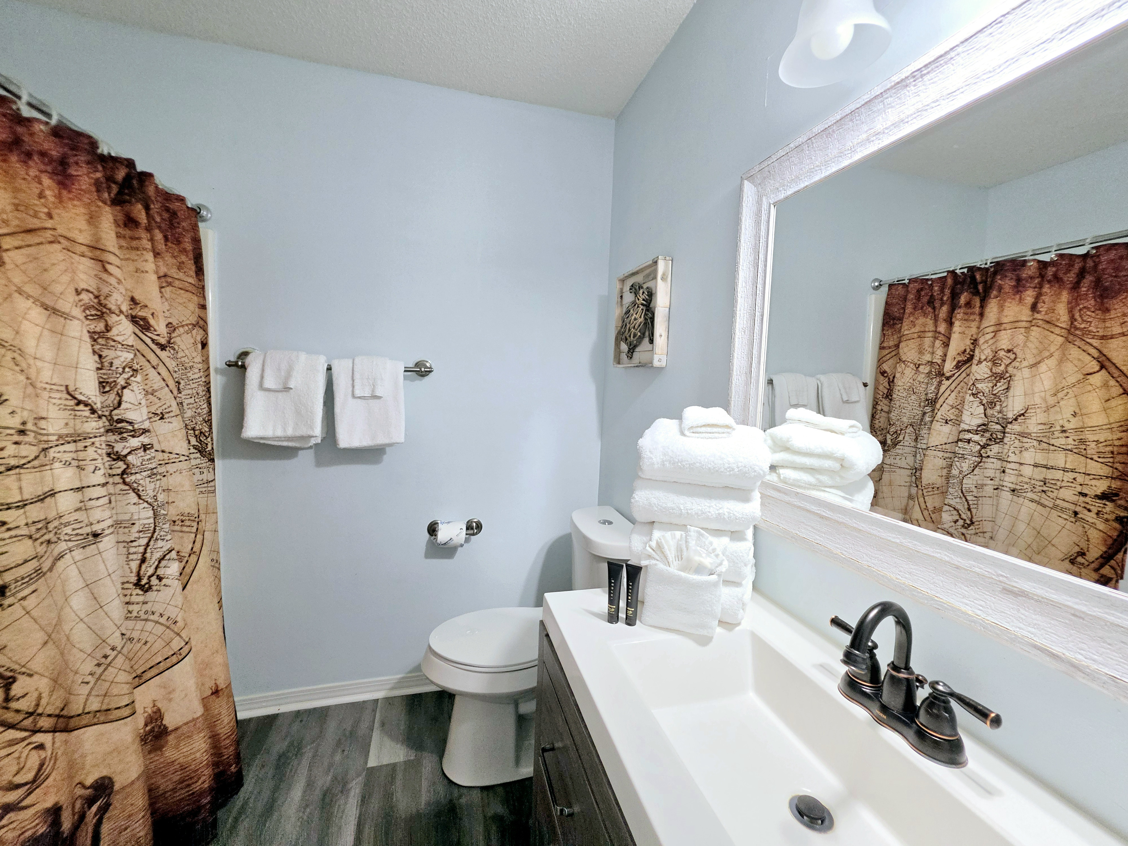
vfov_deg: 89.9
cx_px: 564
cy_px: 423
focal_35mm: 13
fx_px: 424
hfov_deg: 106.2
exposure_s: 1/120
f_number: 1.9
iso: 250
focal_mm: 2.2
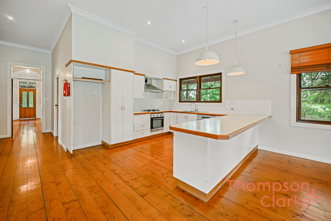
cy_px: 110
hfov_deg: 104.2
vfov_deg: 81.3
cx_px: 166
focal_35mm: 14
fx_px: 129
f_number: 4
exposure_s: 1/4
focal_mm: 14
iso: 100
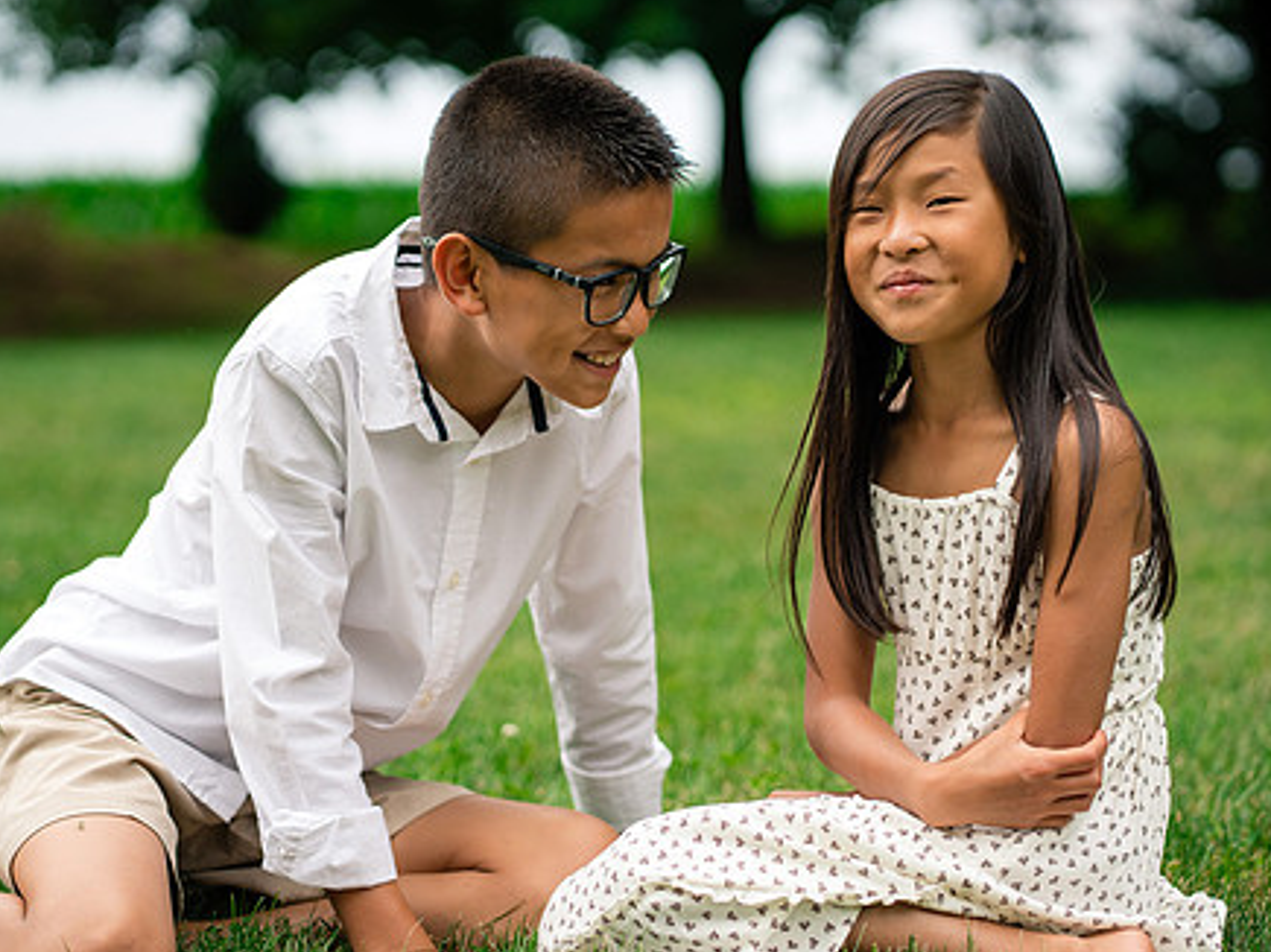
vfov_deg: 13.6
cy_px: 425
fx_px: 4001
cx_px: 675
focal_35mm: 109
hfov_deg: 18.0
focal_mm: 85
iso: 400
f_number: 2.5
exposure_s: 1/2500
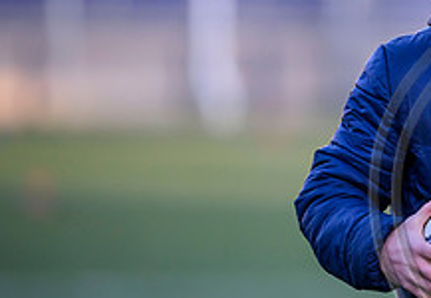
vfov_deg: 1.2
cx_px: 623
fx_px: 14736
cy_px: 151
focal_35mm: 1217
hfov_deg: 1.7
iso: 1250
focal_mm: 400
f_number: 3.2
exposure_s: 1/1000
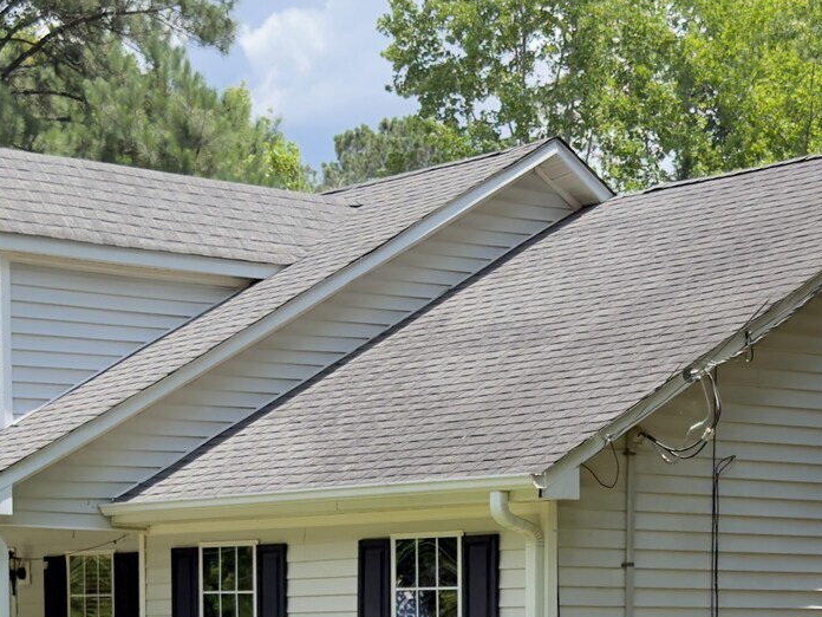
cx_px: 542
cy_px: 758
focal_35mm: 106
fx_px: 2517
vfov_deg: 13.5
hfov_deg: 18.5
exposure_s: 1/2392
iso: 100
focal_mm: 6.76
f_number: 1.78
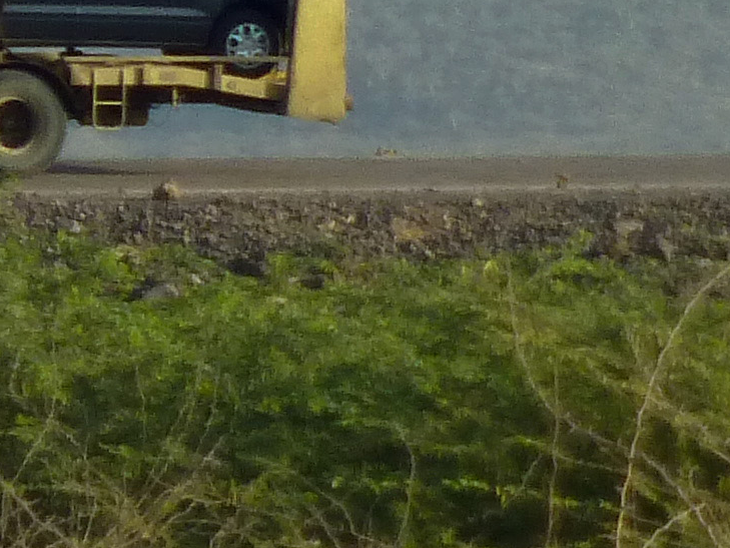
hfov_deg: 2.7
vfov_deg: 2.1
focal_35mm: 723
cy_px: -336
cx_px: -1166
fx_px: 15250
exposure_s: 1/500
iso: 160
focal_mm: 21.8
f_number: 5.4
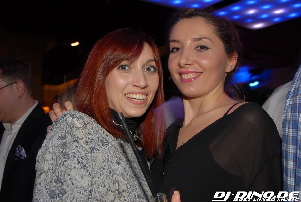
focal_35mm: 36
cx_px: 150
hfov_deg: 53.0
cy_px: 101
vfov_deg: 37.0
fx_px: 302
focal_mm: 24
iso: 400
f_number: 5.6
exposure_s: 1/2.5
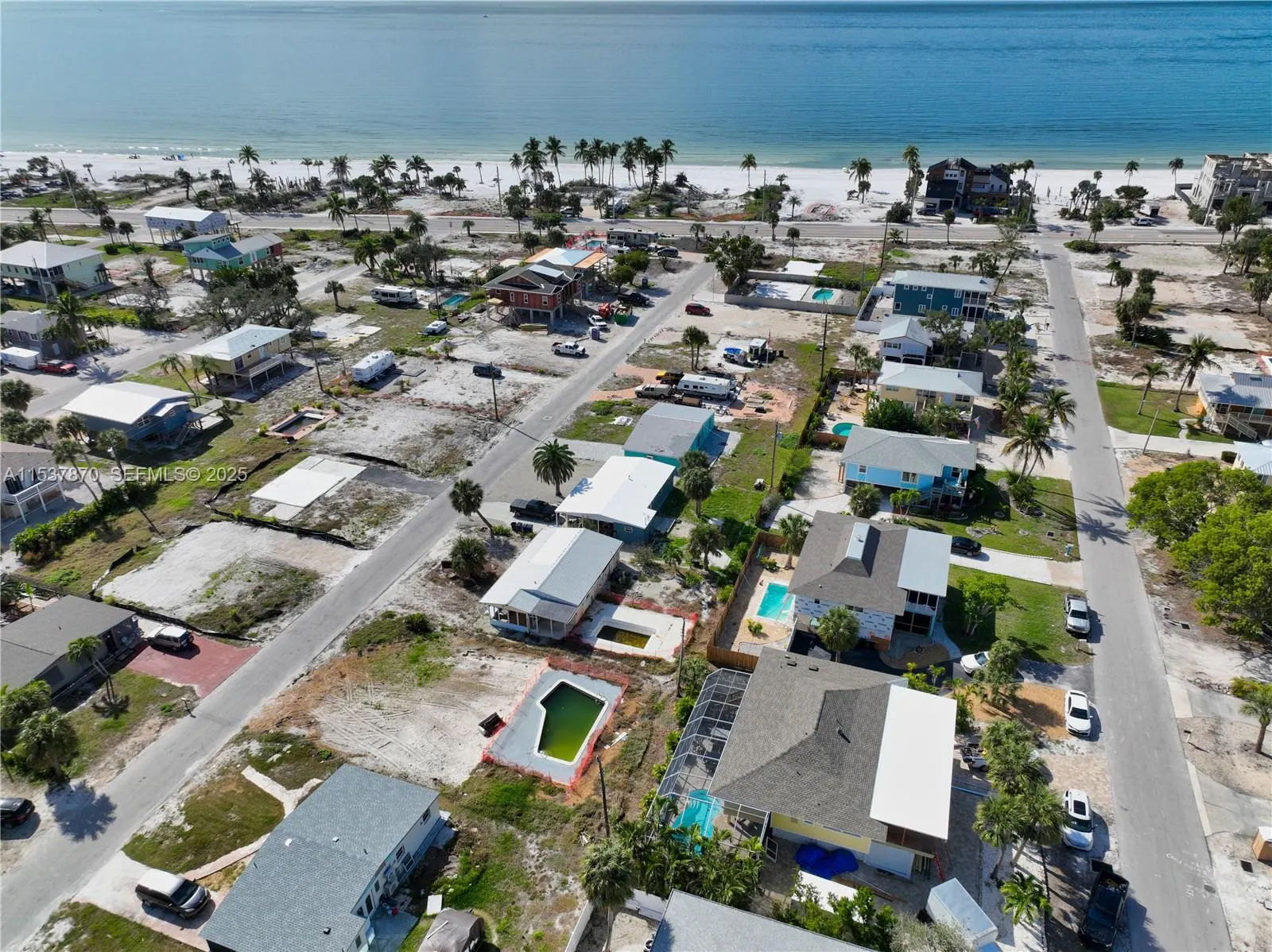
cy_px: 476
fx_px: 881
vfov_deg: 56.8
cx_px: 636
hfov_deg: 71.6
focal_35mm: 24
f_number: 4
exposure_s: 1/2000
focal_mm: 12.29
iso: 110
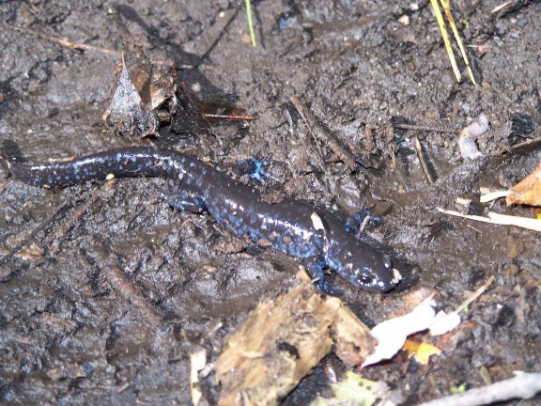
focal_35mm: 159
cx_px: 270
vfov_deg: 9.3
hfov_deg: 12.4
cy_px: 203
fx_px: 2485
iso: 80
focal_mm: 26.4
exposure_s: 1/125
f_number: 3.2
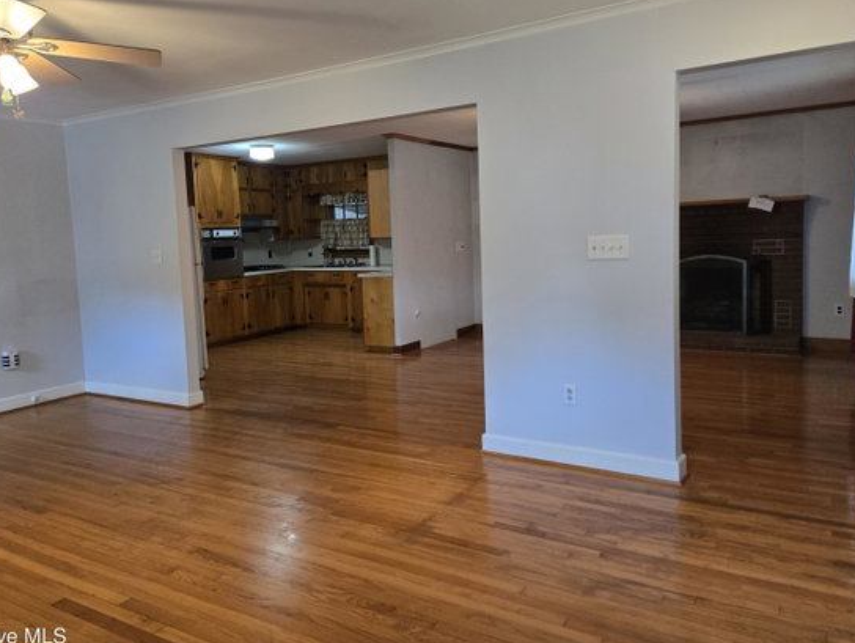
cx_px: 408
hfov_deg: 65.2
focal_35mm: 27
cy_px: 294
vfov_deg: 51.4
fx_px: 667
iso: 320
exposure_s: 1/120
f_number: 1.8
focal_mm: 5.4
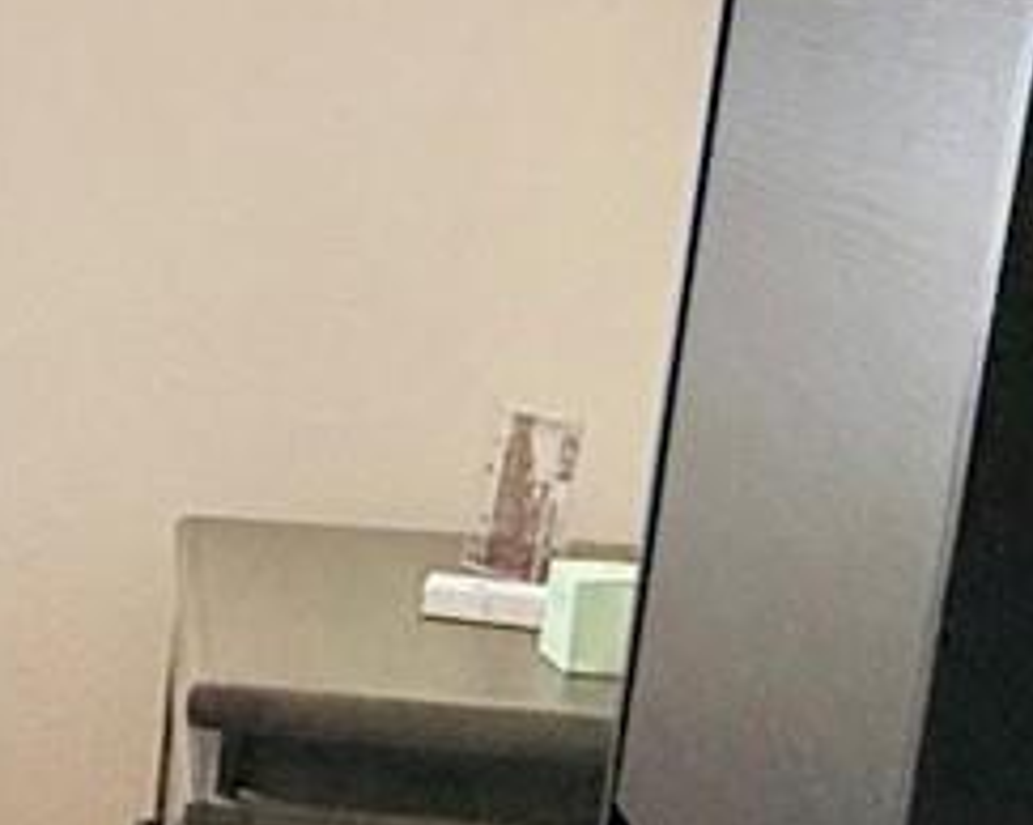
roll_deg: +0.3
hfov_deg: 16.8
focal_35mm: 90
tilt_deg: -13.2
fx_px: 2749
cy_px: 600
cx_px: -935
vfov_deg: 17.0
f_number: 2.2
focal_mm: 2.22
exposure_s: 1/120
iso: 200
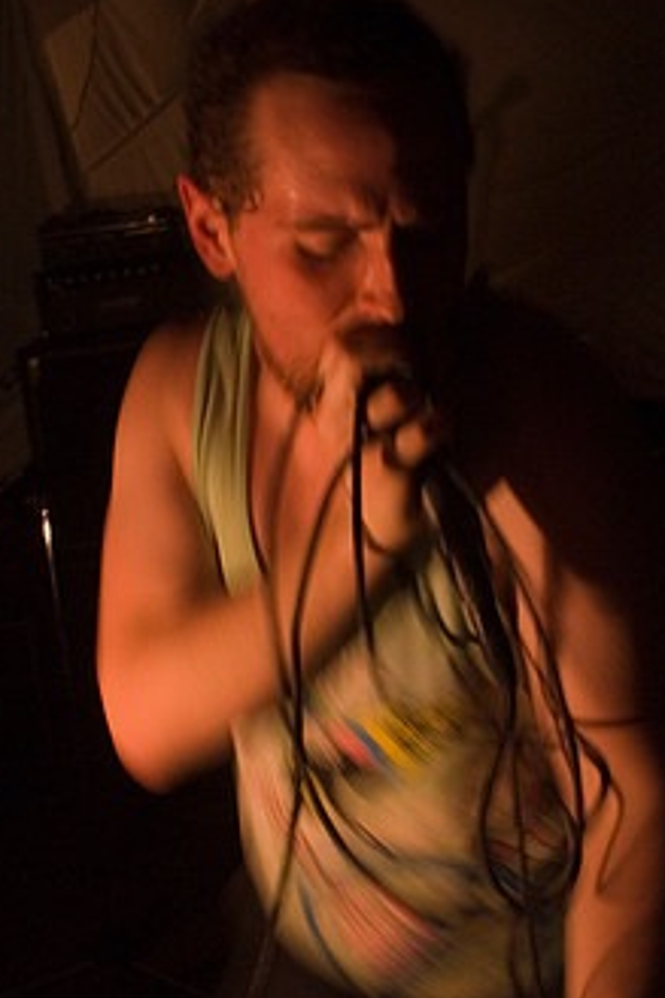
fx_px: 1137
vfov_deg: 47.3
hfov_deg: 32.6
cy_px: 576
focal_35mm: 41
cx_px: 311
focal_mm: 20
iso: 800
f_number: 2.8
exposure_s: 1/20
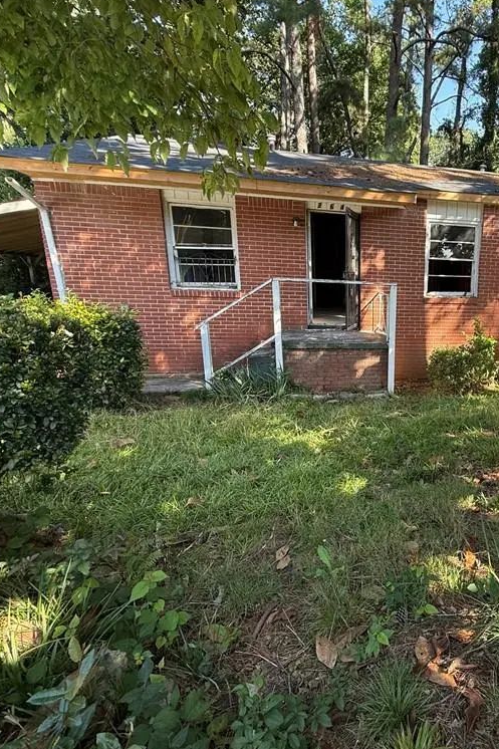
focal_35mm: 20
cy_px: 379
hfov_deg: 55.9
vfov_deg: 84.0
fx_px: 416
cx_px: 422
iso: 64
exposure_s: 1/156
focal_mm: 2.22
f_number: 2.2
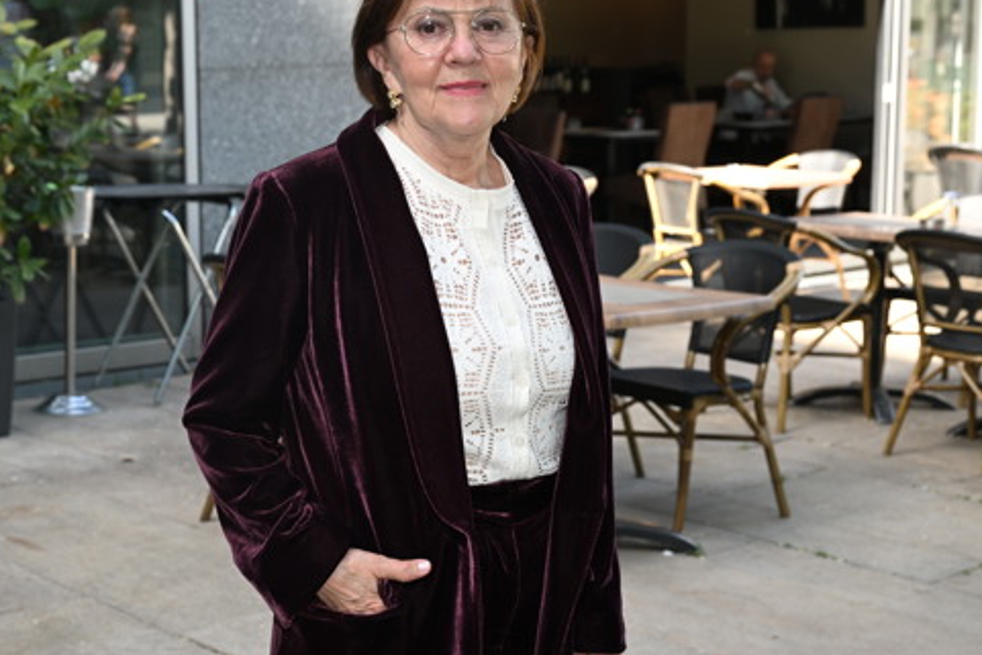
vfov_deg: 20.6
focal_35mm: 66
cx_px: 359
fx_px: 1801
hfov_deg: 30.4
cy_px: 326
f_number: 5.6
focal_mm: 46
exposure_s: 1/125
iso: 250
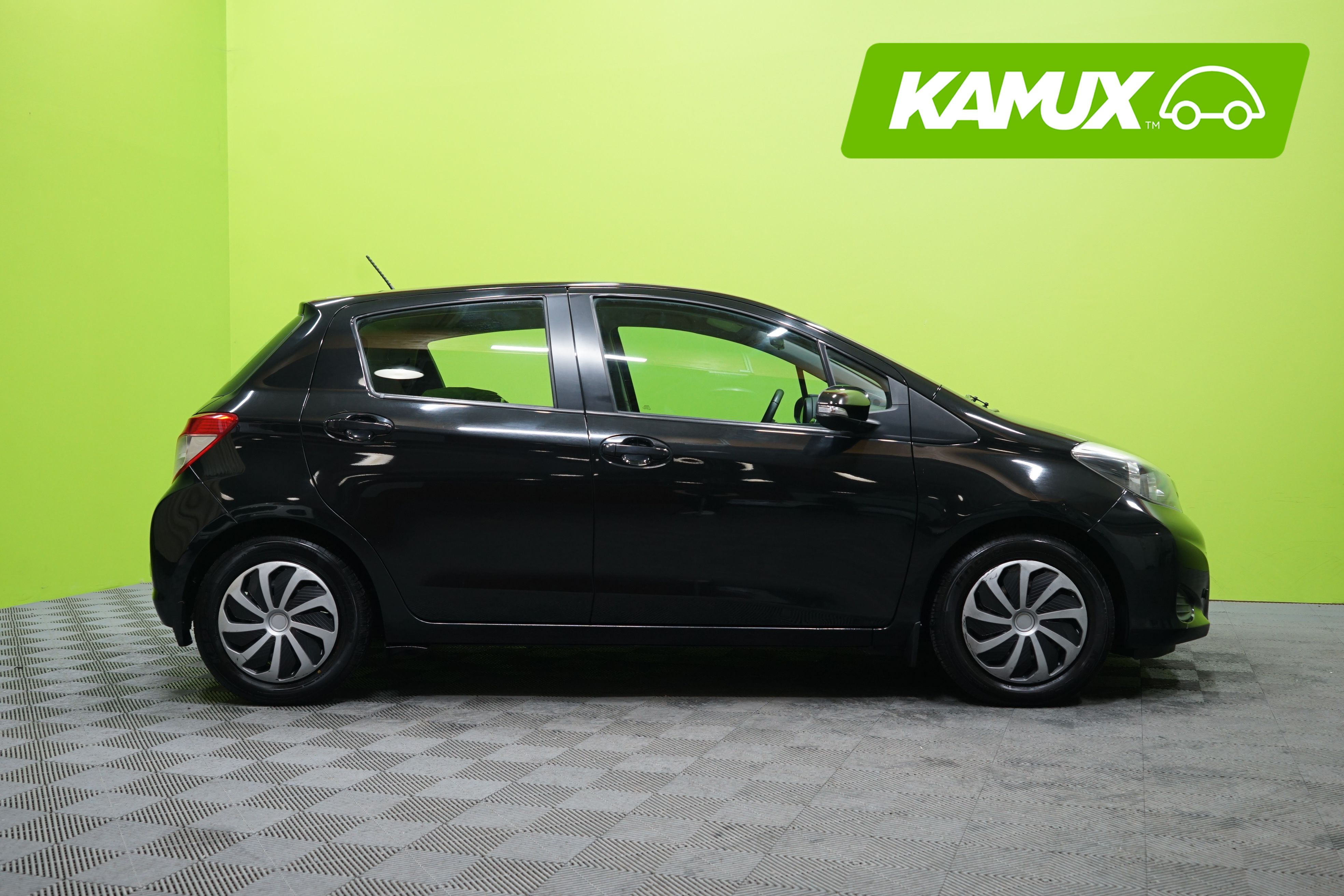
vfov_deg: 36.9
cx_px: 672
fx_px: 1344
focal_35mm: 36
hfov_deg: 53.1
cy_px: 448
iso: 800
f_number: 5
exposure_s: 1/20
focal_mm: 36
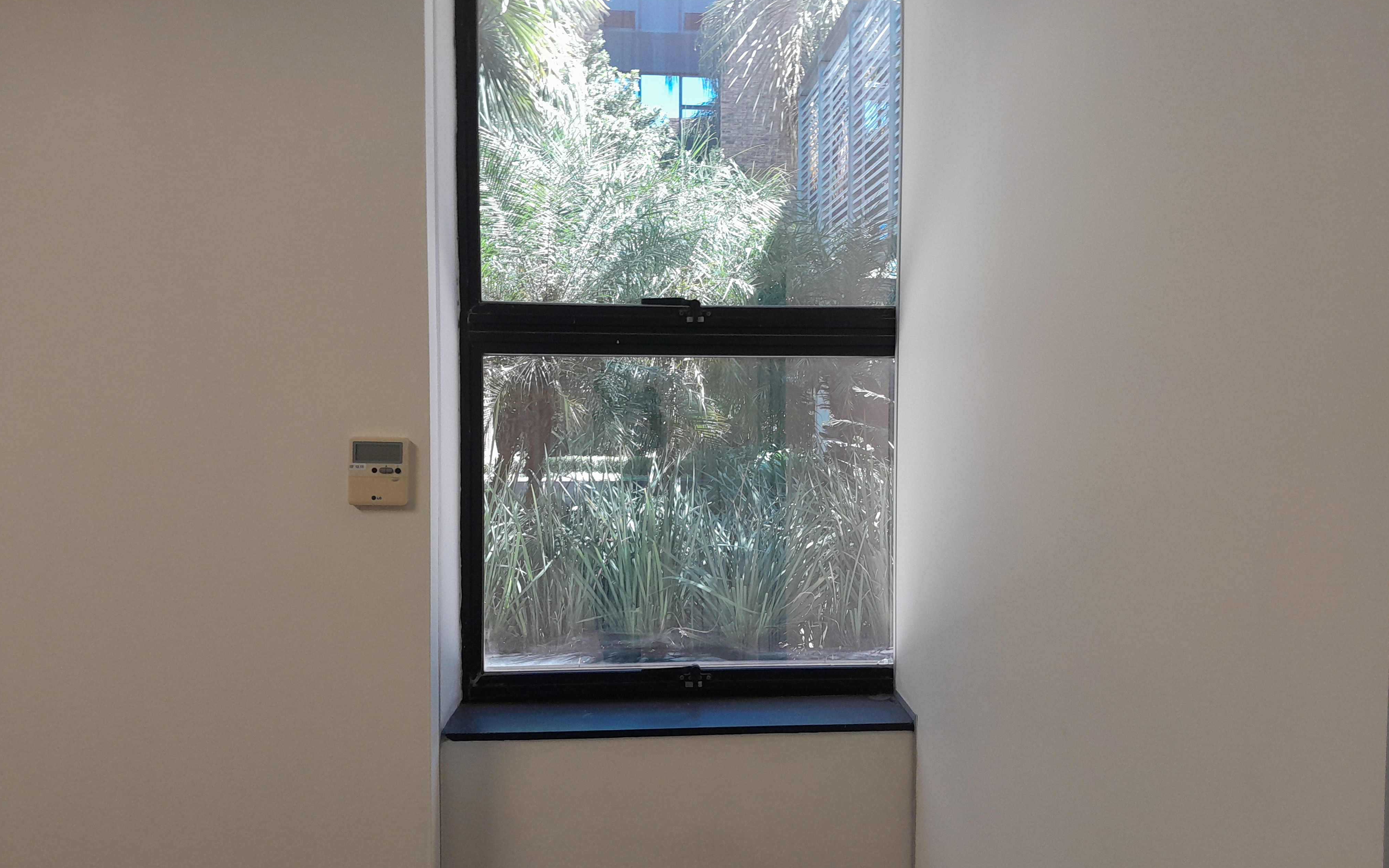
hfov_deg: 64.6
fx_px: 1098
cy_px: 430
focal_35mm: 29
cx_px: 700
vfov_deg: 43.1
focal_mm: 4
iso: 200
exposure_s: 1/50
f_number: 1.8
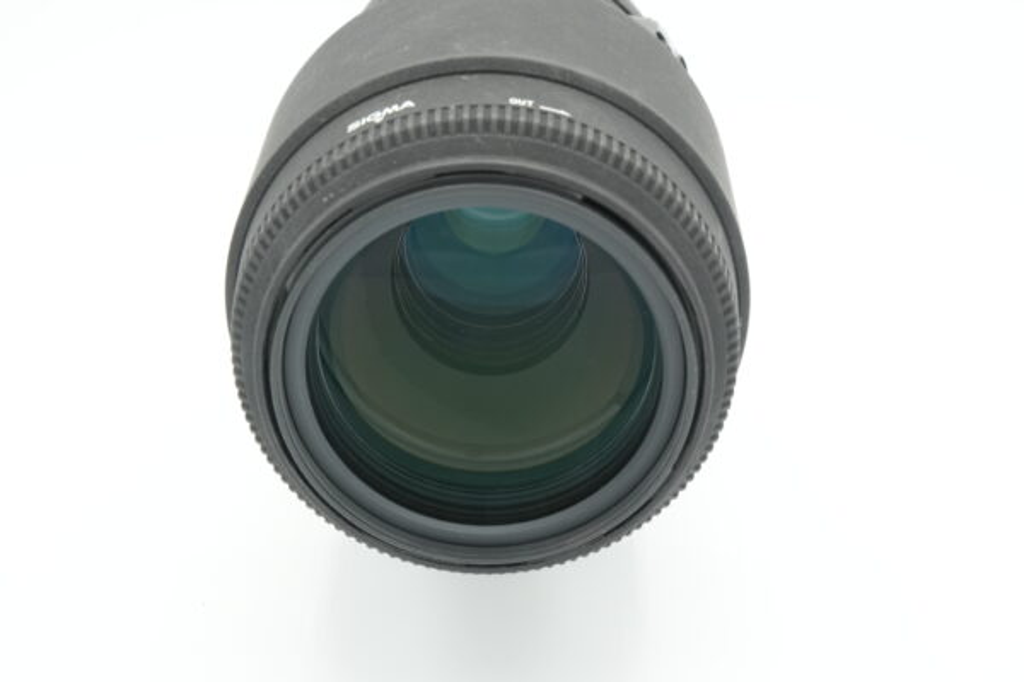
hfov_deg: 35.9
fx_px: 1579
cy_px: 341
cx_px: 512
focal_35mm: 56
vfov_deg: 24.4
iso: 500
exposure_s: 1/60
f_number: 11
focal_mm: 37
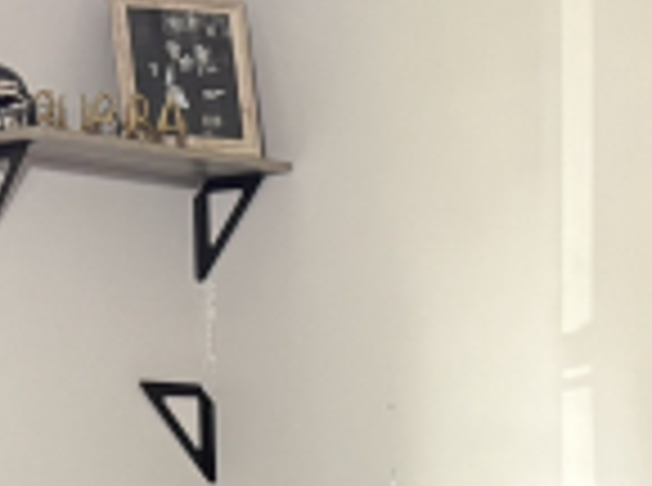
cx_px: 551
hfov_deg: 16.3
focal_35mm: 120
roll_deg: +0.2
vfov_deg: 11.2
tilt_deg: -12.2
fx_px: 2255
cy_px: 972
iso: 400
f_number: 1.6
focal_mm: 5.96
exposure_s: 1/60
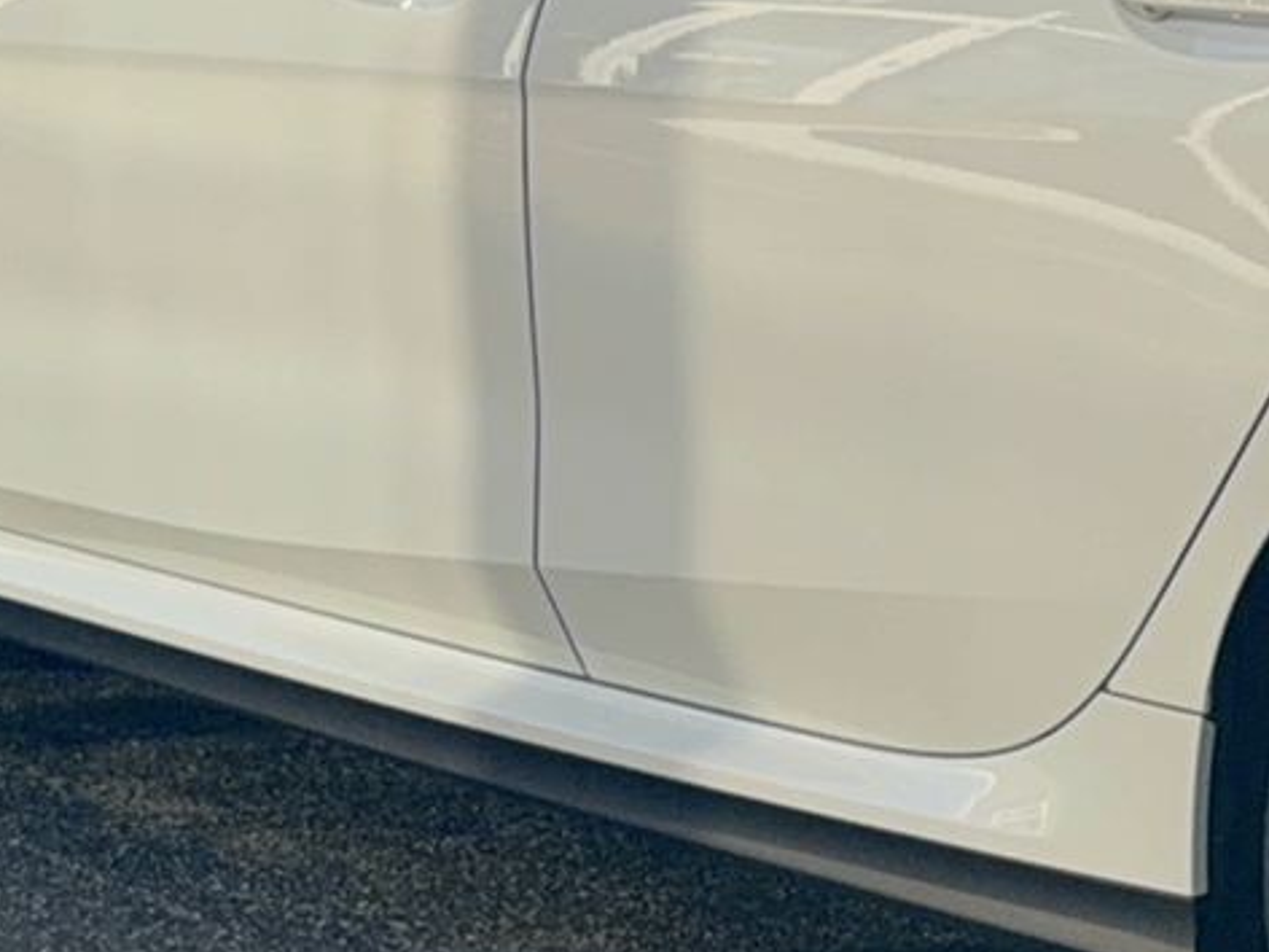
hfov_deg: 15.0
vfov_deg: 11.8
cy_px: 333
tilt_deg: -12.1
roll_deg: -1.1
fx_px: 4619
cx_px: 1573
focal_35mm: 126
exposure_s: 1/2232
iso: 80
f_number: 1.78
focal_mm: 6.76
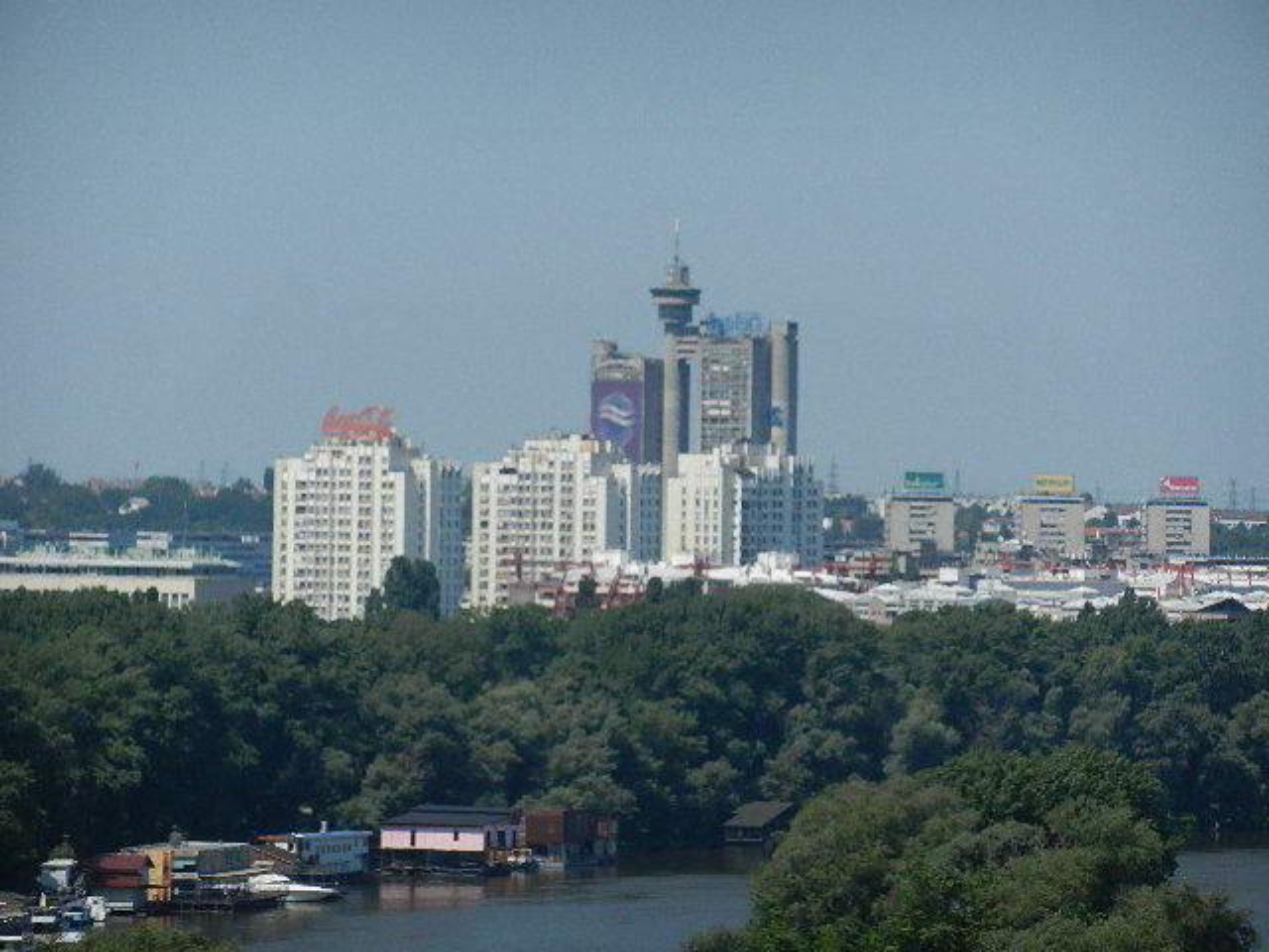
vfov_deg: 5.1
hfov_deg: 6.8
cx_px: 634
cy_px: 476
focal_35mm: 292
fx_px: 10705
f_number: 5.3
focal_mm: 52.6
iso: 160
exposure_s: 1/1250
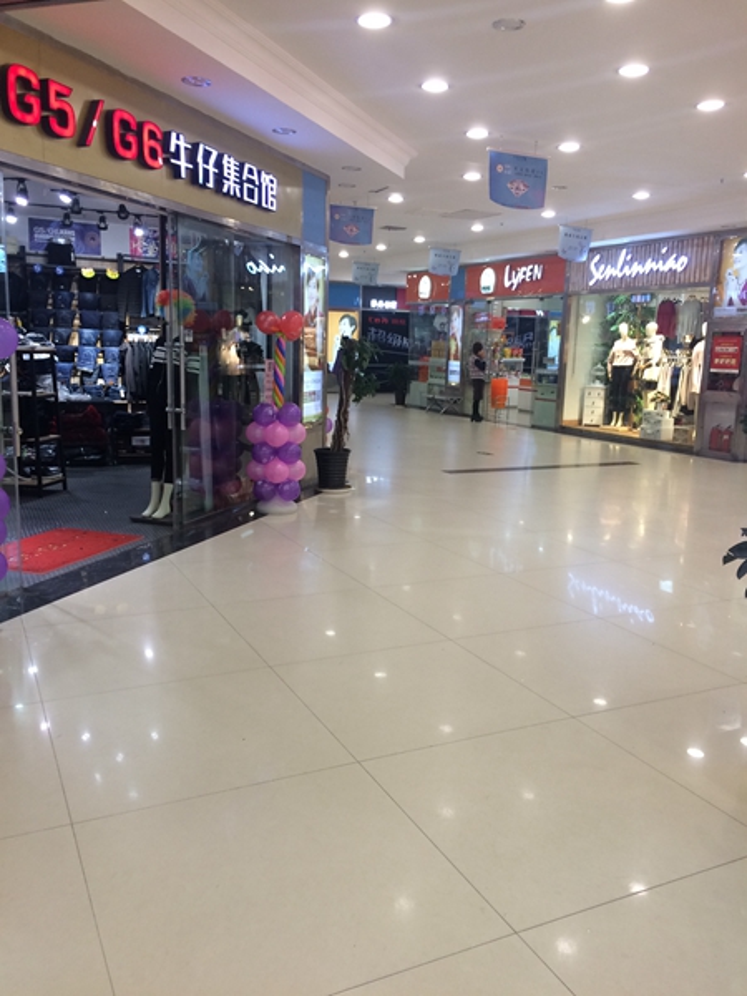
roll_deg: -2.1
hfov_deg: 48.2
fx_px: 834
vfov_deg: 61.7
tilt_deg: -7.8
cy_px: 498
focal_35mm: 29
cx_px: 374
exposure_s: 1/33
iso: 50
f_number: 2.2
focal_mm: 4.15
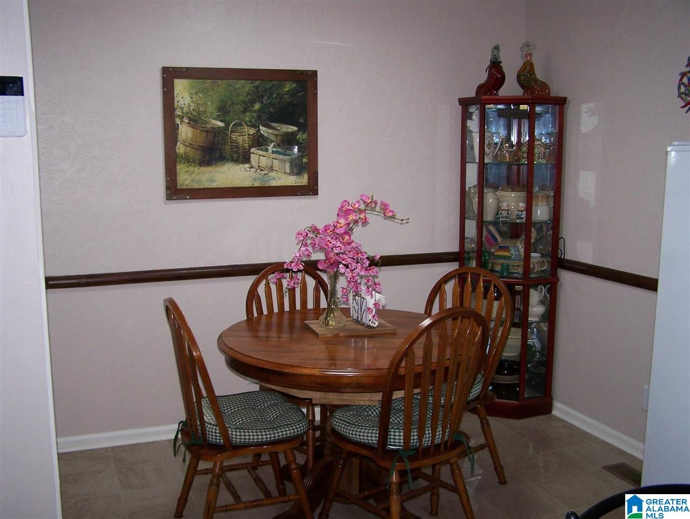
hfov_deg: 48.9
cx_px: 345
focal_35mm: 38
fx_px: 758
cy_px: 260
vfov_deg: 37.8
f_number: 2.8
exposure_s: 1/60
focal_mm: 6.3
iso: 160
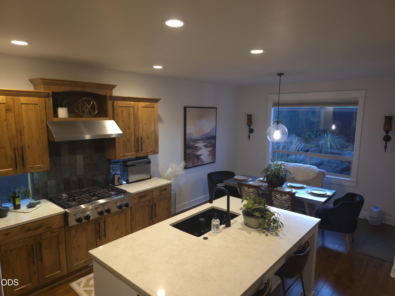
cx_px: 198
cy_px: 148
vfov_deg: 58.9
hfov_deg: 73.9
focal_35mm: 23
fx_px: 262
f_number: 1.7
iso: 250
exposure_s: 1/60
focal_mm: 6.3
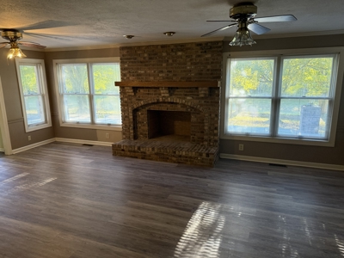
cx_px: 172
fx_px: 239
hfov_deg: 71.6
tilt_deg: -11.2
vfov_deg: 56.8
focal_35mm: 24
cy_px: 129
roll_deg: +1.4
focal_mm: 6.76
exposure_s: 1/120
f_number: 1.78
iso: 320
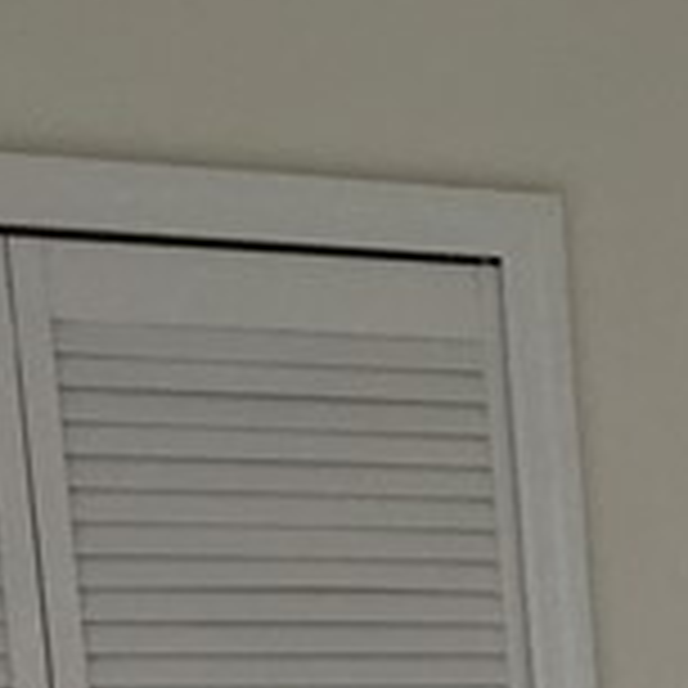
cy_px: 1547
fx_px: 3845
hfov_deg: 9.1
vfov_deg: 9.3
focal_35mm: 171
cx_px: 1718
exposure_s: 1/120
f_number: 2.2
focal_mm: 4.15
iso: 25
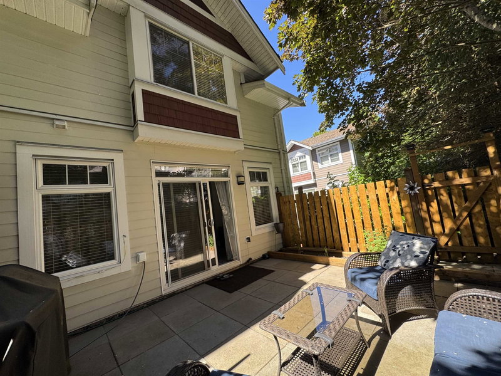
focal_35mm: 14
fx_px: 203
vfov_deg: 85.7
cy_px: 188
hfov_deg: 102.1
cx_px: 250
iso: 40
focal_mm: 2.22
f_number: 2.2
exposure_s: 1/307
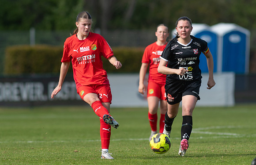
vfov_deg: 2.3
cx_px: 90
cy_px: 91
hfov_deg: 3.5
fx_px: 4156
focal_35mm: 591
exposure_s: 1/2000
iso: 160
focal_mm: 300
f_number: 3.2
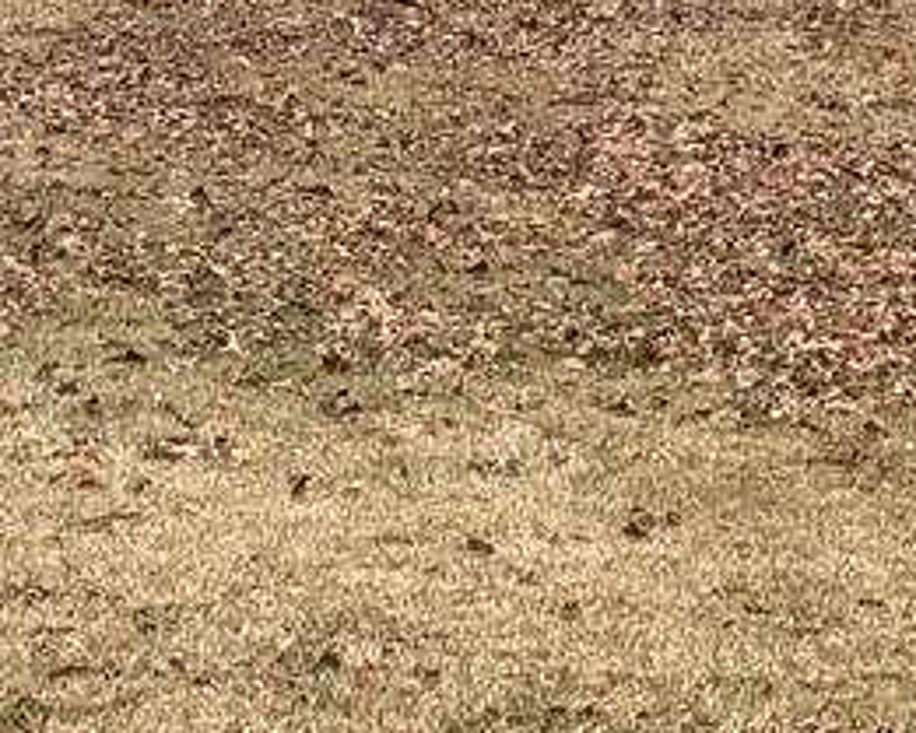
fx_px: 4990
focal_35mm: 184
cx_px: 1179
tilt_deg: -1.6
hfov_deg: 10.3
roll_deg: +0.8
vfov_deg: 8.2
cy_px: -351
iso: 64
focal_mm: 6.76
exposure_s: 1/1116
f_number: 1.78
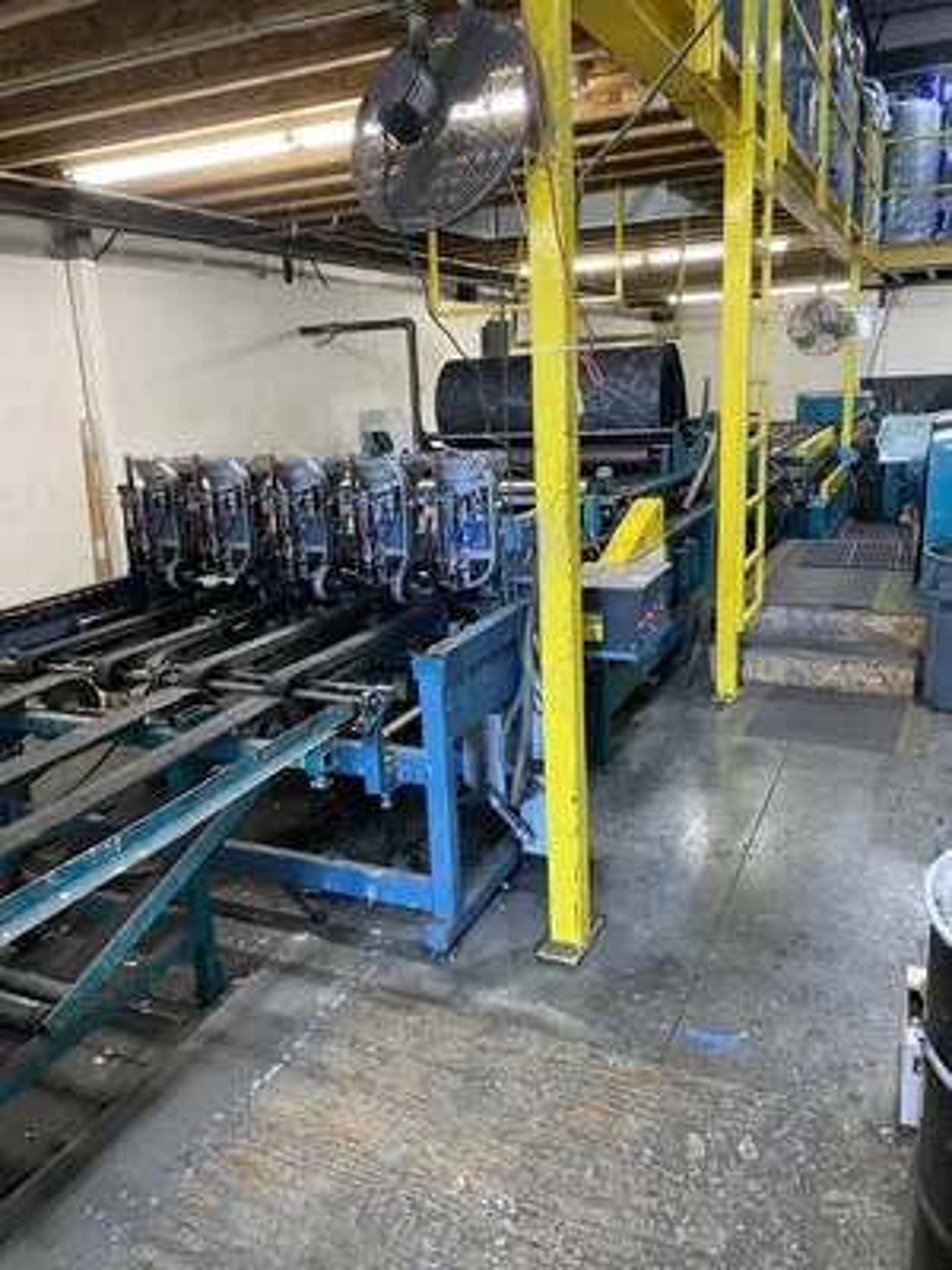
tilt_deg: -14.3
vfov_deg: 67.3
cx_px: 476
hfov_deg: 53.1
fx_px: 953
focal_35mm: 26
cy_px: 635
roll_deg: +2.5
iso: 200
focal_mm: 4.25
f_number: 1.8
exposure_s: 1/60
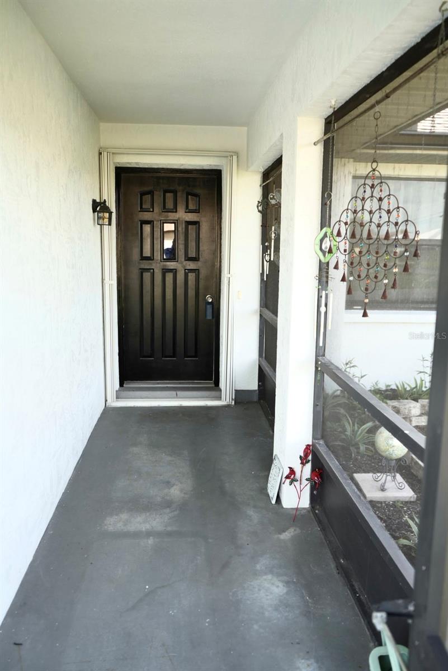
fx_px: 541
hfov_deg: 45.0
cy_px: 336
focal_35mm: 29
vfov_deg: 63.6
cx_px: 224
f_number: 4
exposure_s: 1/160
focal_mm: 29
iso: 200
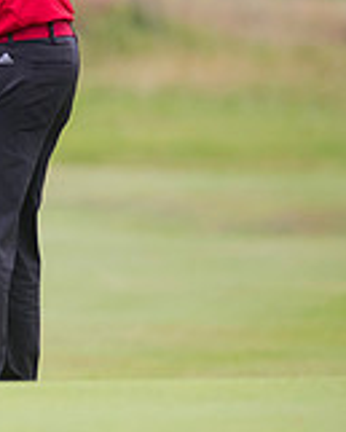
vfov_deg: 1.9
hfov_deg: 1.5
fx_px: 12942
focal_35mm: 1012
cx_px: -378
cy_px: 7
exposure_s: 1/2000
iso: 1250
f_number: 4
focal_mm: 300
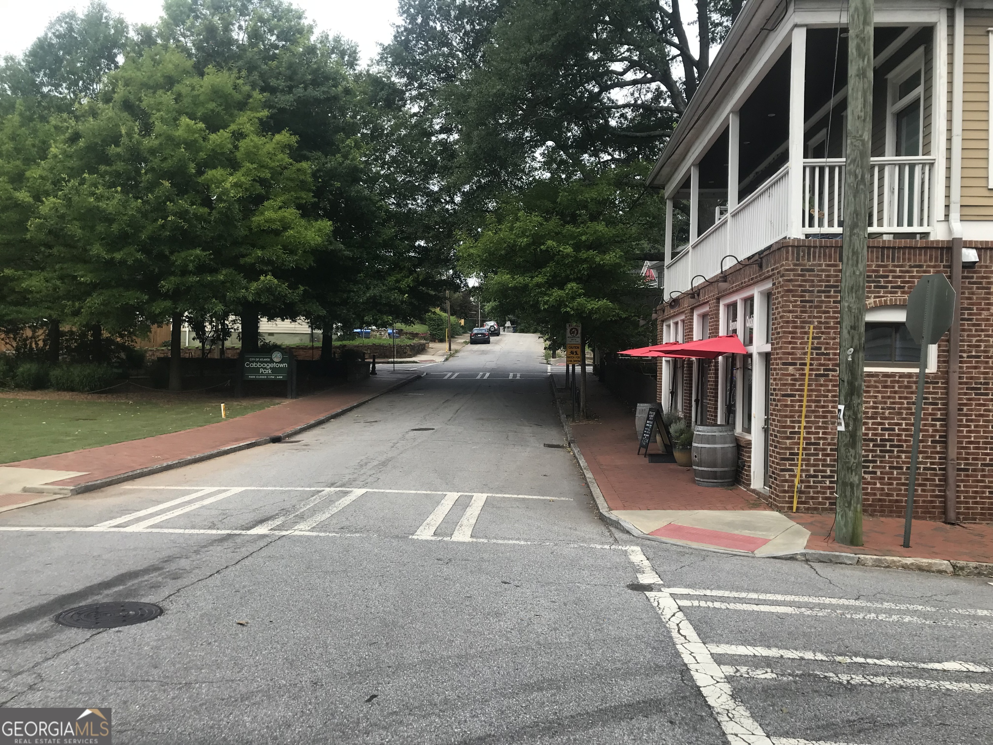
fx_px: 803
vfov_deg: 49.7
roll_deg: -0.1
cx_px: 496
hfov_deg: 63.4
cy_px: 372
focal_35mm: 28
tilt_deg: +0.5
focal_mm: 3.99
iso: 20
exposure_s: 1/939
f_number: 1.8
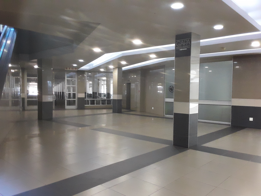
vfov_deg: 46.8
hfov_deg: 60.0
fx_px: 226
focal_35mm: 30
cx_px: 130
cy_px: 98
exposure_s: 1/50
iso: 320
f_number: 1.9
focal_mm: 2.2
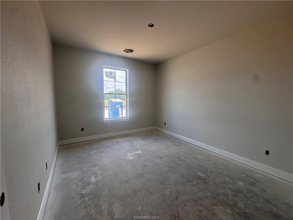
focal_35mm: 14
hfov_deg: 102.1
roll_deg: -0.8
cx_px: 146
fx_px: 119
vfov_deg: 85.7
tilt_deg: -7.7
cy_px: 110
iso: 40
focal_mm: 2.22
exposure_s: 1/142
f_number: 2.2
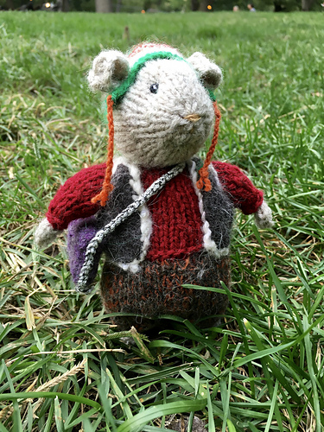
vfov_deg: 61.7
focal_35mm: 29
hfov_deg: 48.2
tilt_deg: -26.1
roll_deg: -4.0
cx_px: 162
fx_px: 362
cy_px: 216
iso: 32
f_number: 2.2
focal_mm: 4.15
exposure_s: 1/40
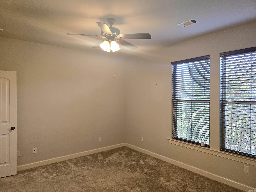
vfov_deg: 58.9
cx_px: 128
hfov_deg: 73.9
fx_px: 170
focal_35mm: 23
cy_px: 96
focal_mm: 6.3
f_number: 1.7
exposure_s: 1/120
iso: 200
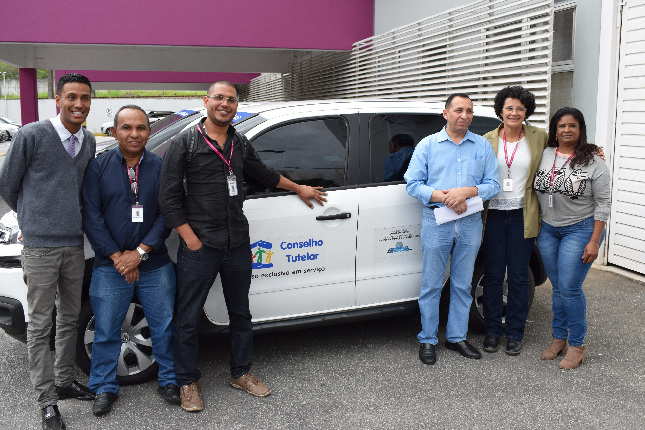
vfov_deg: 36.9
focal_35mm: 36
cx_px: 322
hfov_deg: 53.1
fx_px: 645
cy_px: 215
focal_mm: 24
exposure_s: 1/200
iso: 400
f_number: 7.1
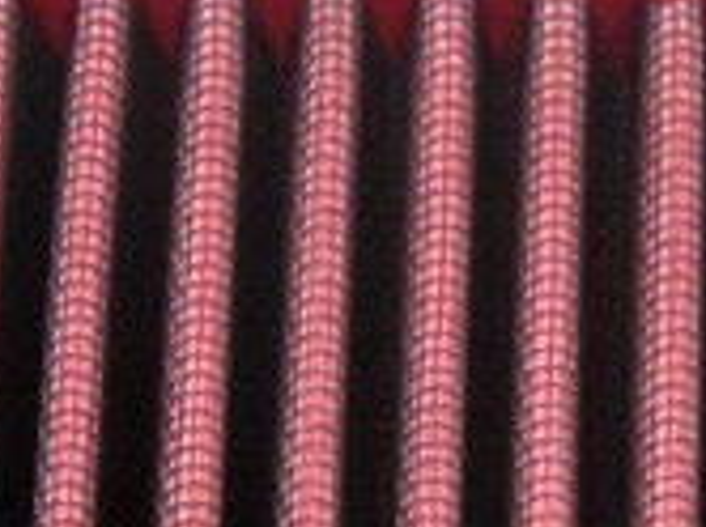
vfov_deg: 7.0
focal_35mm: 211
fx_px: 4297
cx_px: 732
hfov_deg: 9.3
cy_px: 667
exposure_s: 1/55
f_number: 2.8
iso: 190
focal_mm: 5.7
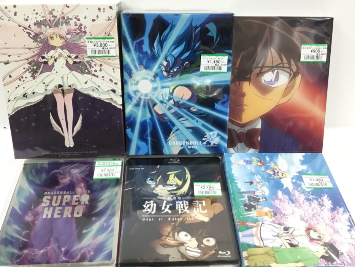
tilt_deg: -38.9
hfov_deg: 53.9
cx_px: 179
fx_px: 349
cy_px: 137
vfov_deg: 41.8
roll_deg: -0.7
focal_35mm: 34
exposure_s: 1/30
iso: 64
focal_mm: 3.3
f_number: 2.4
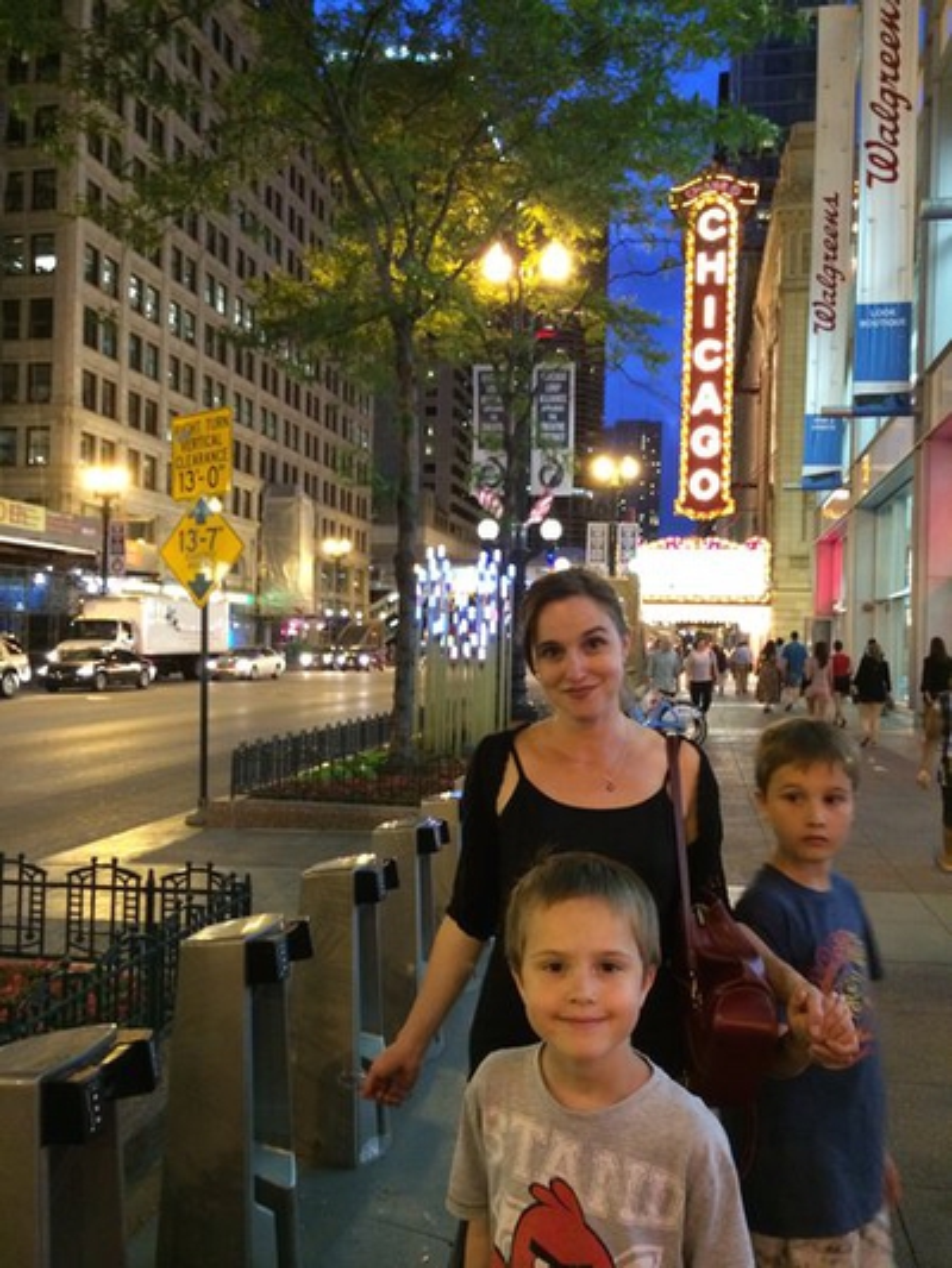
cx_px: 476
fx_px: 1100
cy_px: 634
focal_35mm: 30
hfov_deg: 46.8
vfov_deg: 60.0
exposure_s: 1/15
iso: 320
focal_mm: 4.12
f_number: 2.2
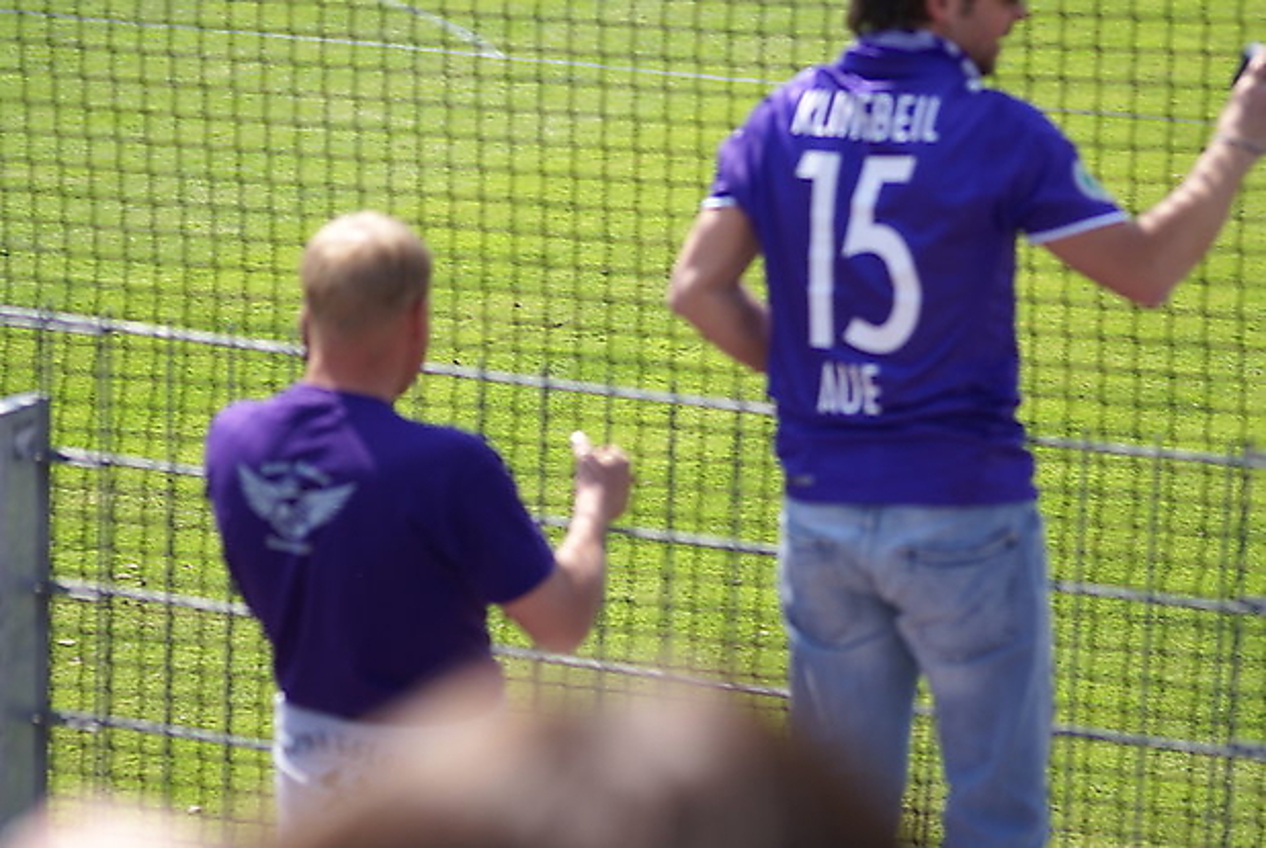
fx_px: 4754
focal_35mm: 135
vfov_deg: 10.2
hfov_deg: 15.2
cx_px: 633
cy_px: 424
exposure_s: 1/400
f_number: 4.5
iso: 100
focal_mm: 90
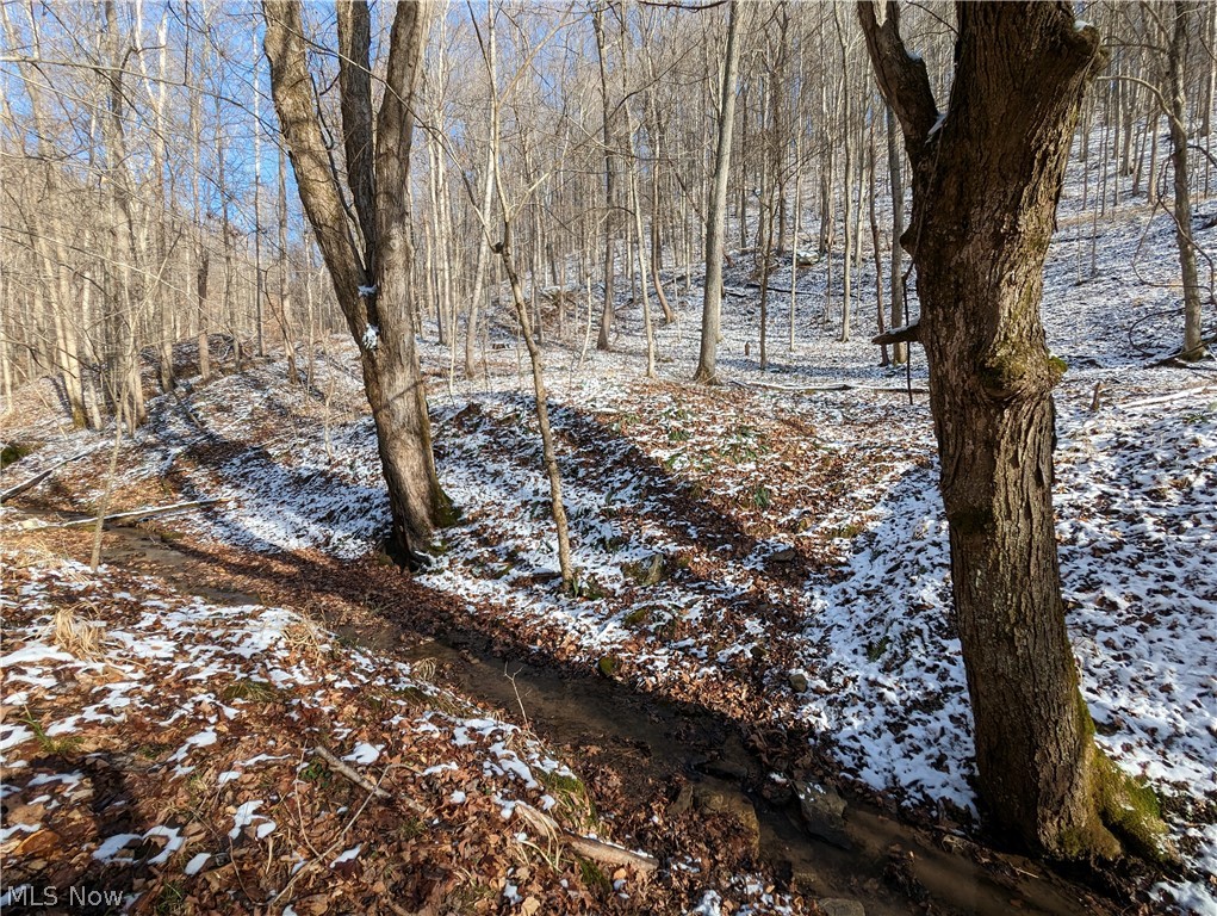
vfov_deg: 78.2
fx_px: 563
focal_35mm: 16
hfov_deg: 94.4
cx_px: 608
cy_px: 458
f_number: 2.2
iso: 45
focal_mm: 2.35
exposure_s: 1/434
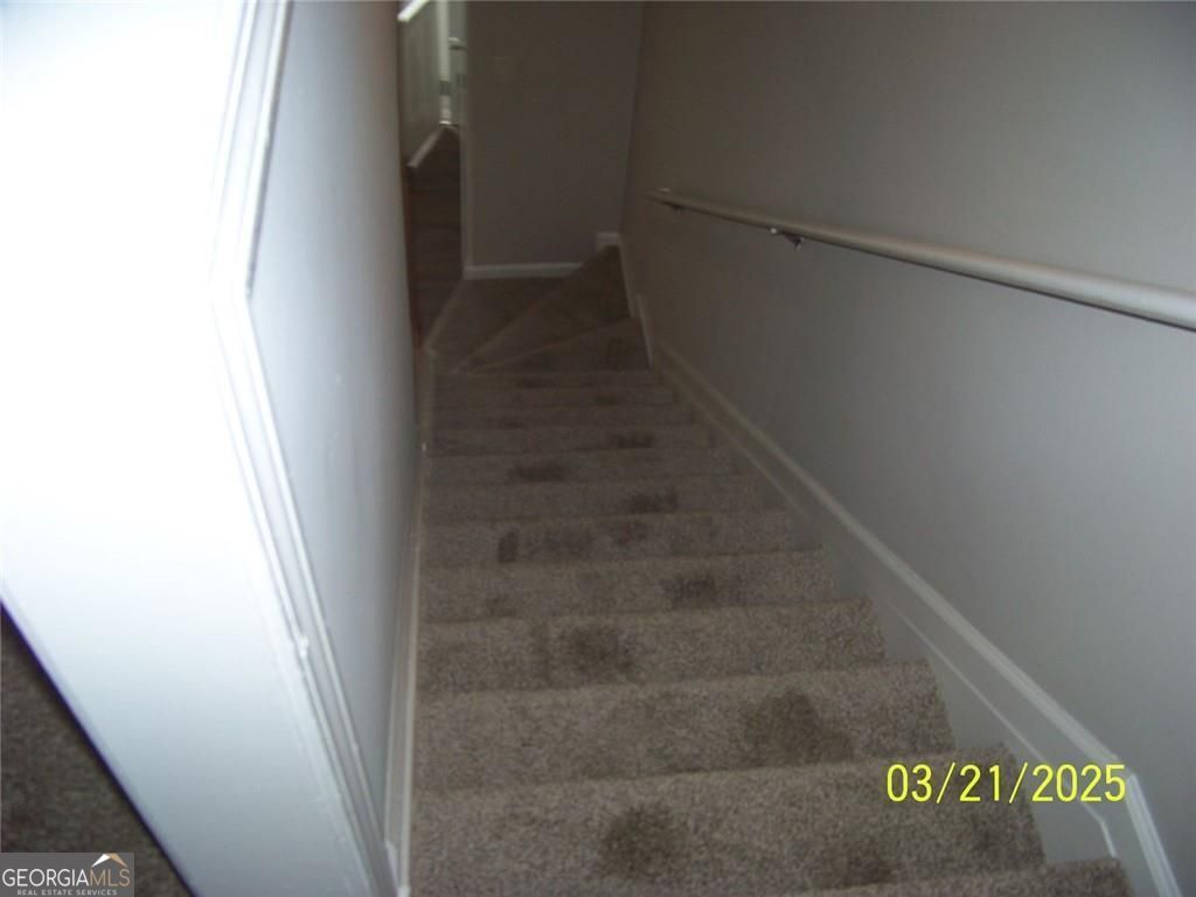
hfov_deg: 51.4
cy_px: 448
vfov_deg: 39.7
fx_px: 1244
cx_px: 598
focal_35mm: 36
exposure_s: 1/30
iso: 64
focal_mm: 5.85
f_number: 2.8
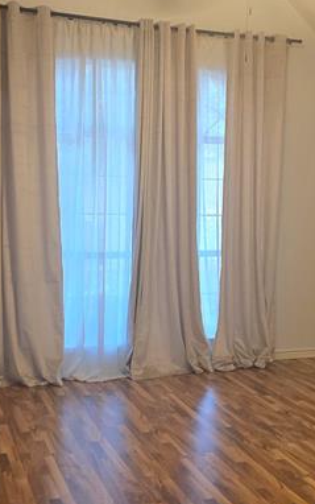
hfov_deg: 26.4
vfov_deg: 41.0
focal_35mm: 49
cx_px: 170
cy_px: 270
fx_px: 673
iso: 400
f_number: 1.7
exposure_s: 1/120
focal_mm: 6.3
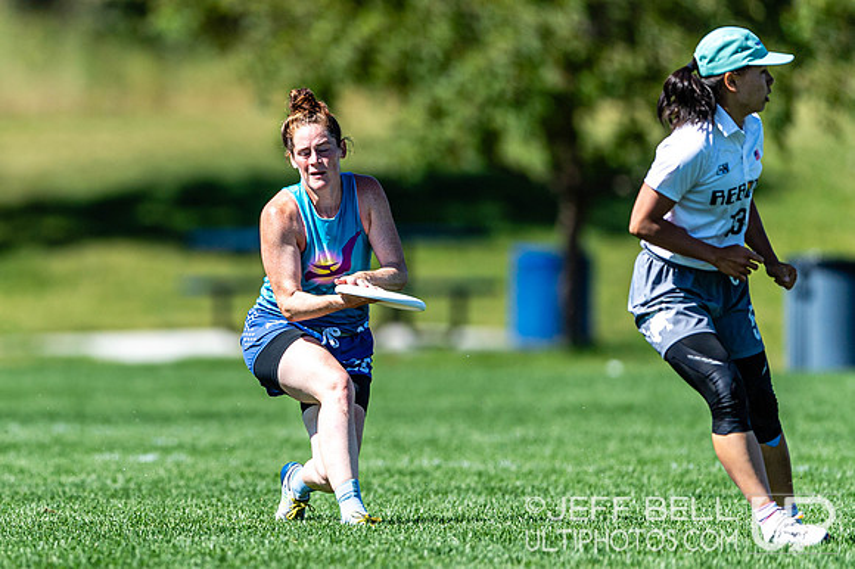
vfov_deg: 1.8
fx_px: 17812
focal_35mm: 750
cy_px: 309
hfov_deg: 2.7
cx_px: 187
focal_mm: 400
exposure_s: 1/2500
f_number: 2.8
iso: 100
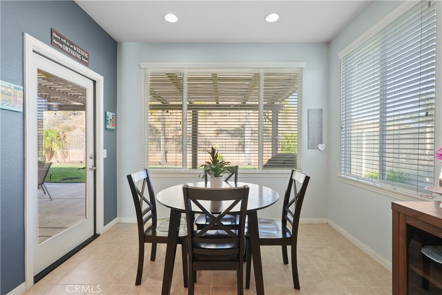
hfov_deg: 95.0
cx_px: 221
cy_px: 148
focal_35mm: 16
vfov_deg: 72.1
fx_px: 203
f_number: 7.1
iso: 1250
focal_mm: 16.5
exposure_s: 1/20
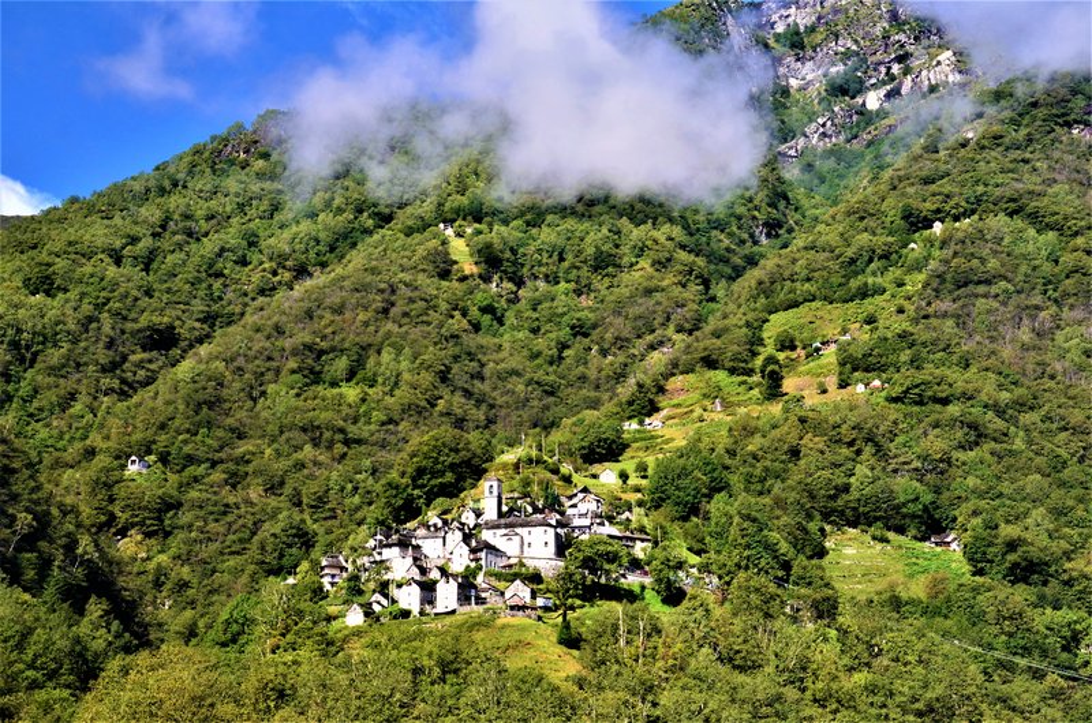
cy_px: 362
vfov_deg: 25.6
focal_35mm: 52
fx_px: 1589
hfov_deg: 37.9
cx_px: 546
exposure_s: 1/125
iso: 320
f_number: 9
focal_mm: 35
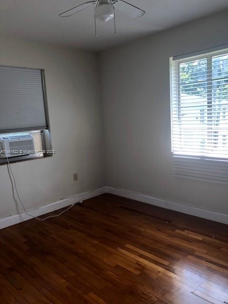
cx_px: 114
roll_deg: +3.3
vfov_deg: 63.4
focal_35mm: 28
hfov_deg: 49.7
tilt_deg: -5.5
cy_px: 152
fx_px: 246
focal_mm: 4
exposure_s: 1/120
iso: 50
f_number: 1.8
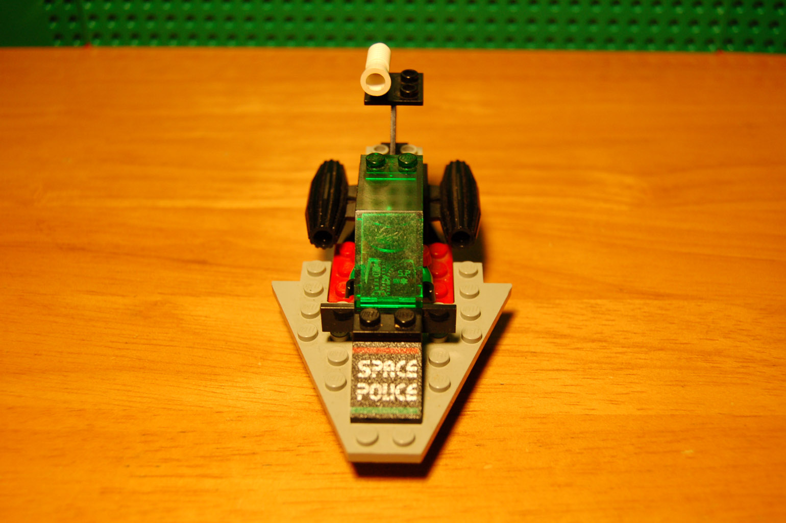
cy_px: 262
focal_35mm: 45
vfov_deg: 29.8
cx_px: 393
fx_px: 982
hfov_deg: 43.6
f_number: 4.2
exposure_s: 1/60
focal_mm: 30
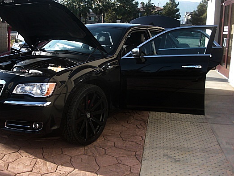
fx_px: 297
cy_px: 79
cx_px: 100
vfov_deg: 32.9
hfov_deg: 42.8
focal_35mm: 44
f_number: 2.8
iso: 50
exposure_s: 1/250
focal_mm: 6.3
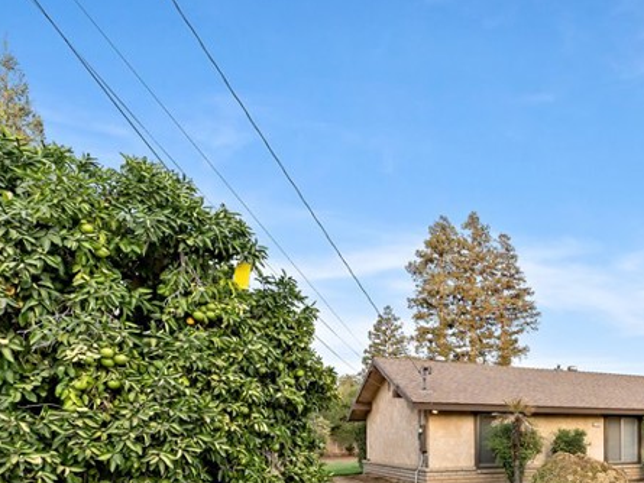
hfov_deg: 48.2
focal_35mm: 31
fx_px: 577
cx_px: 643
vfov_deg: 41.7
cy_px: 439
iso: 80
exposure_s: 1/100
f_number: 5
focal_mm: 14
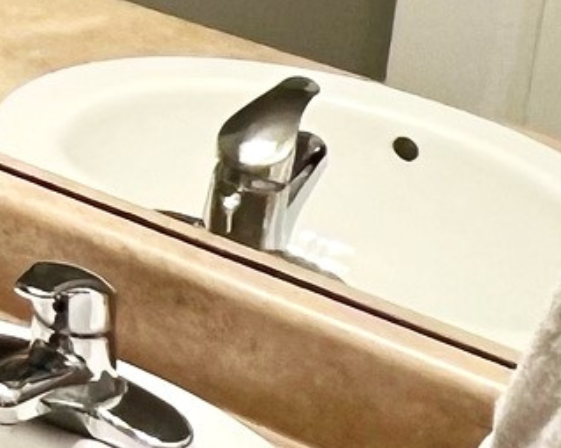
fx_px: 2291
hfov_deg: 10.9
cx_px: -936
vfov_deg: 10.2
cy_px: -490
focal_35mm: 138
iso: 125
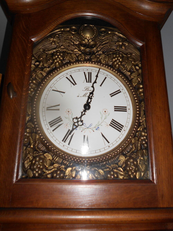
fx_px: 193
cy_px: 116
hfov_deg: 48.2
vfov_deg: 61.7
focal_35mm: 29
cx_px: 86
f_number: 3.4
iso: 80
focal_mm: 5.1
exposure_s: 1/25
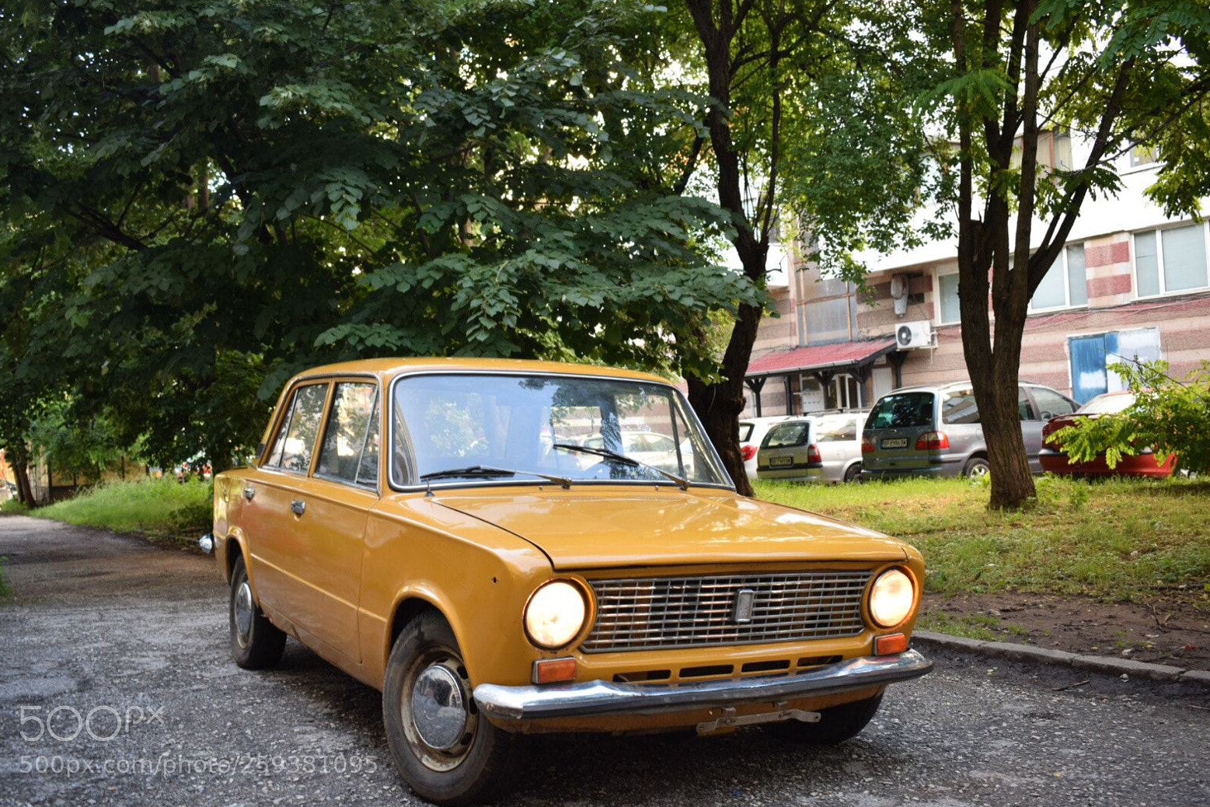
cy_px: 411
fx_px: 1244
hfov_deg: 51.9
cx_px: 593
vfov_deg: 35.9
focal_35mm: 37
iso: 400
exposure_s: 1/80
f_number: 4.5
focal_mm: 24
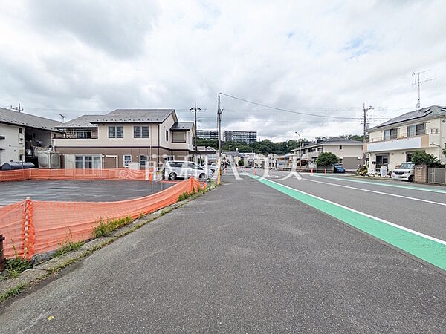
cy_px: 167
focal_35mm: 14
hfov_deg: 102.1
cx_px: 223
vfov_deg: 85.7
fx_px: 180
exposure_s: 1/1160
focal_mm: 1.83
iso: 50
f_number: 2.2
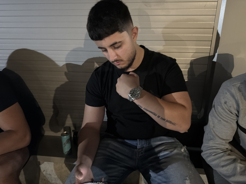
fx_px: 171
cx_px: 123
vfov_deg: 56.8
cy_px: 92
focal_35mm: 24
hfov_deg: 71.6
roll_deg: +0.0
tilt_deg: -18.6
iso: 2500
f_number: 1.78
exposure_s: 1/15
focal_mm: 6.76
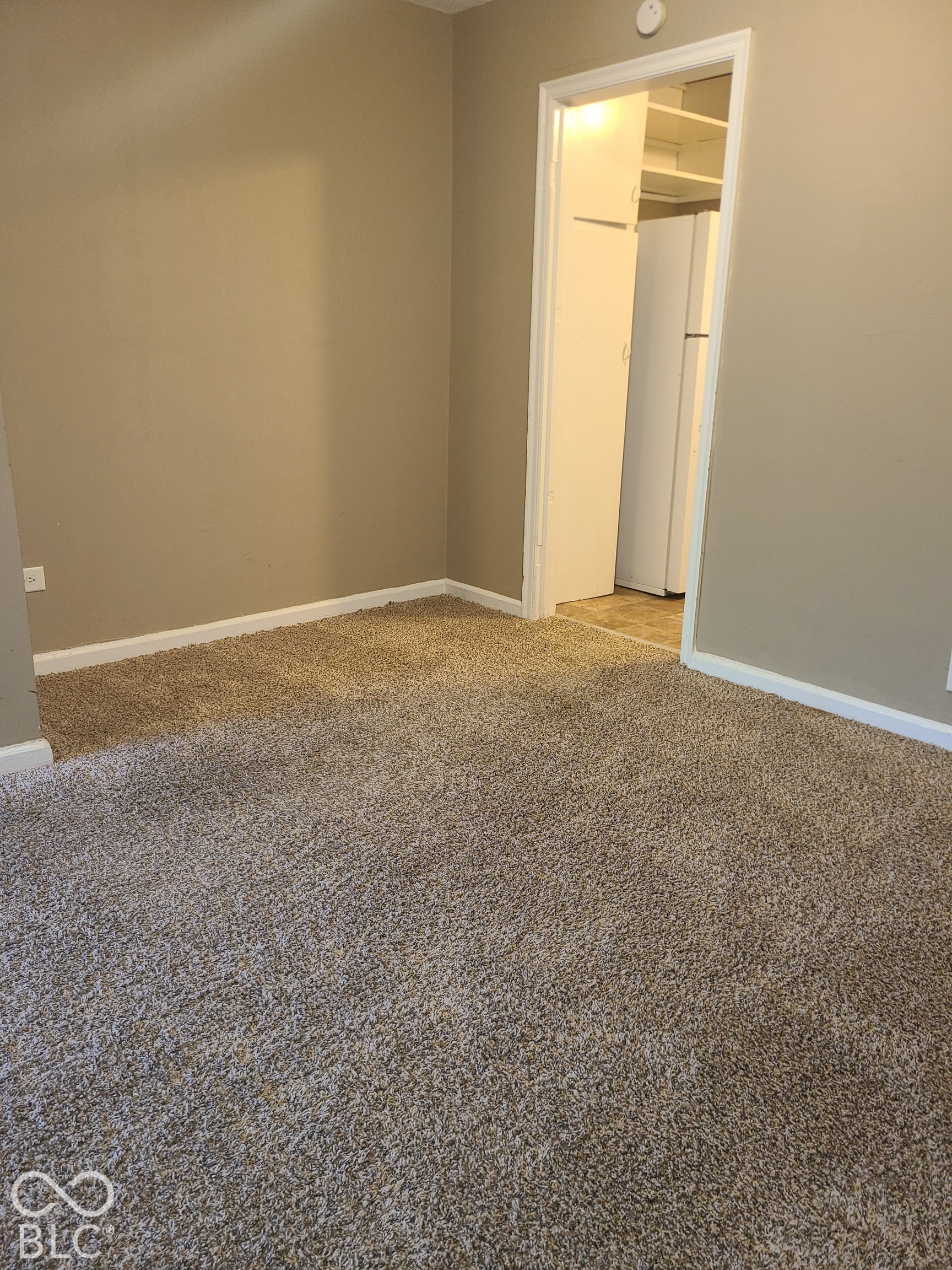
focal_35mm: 26
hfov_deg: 53.1
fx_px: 953
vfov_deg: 67.3
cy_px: 635
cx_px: 476
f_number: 1.8
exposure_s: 1/20
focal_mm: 5.4
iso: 125
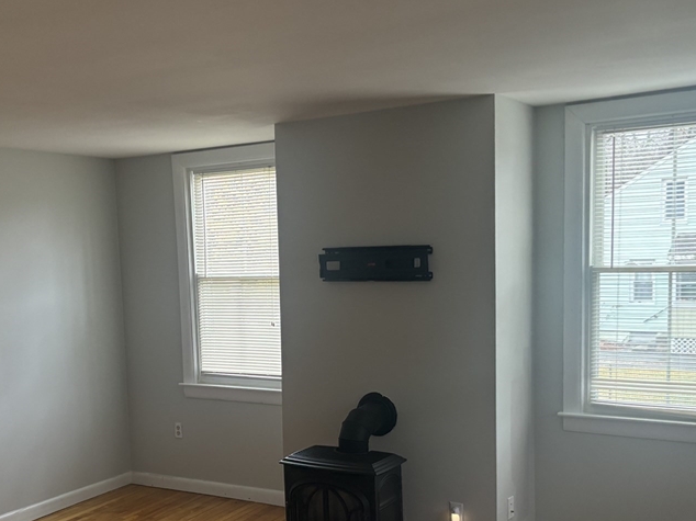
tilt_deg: -5.1
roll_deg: +1.5
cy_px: 340
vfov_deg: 34.1
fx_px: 844
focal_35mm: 42
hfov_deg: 44.7
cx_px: 302
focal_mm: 5.96
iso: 160
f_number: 1.6
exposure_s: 1/60
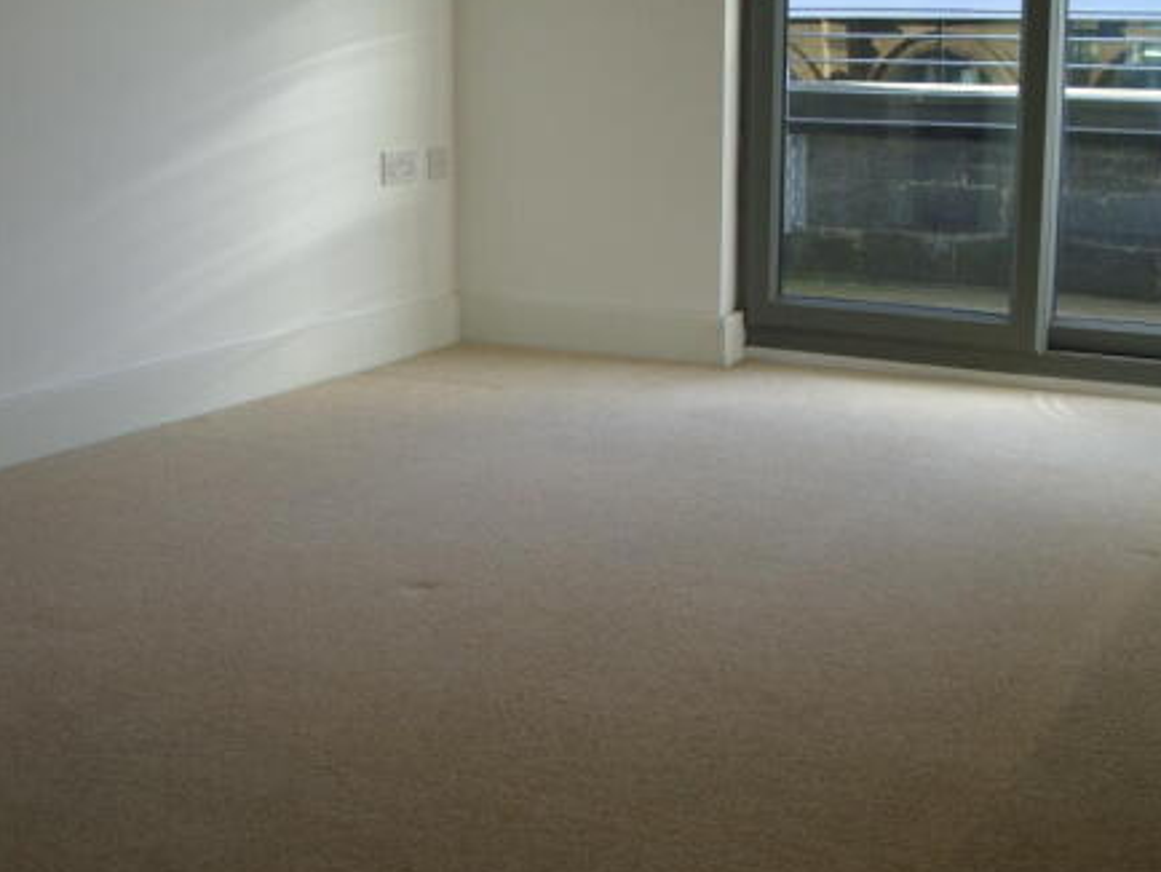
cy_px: 378
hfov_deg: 37.5
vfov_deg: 28.6
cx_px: 555
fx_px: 1711
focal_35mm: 51
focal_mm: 7.8
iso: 50
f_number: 2.8
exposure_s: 1/125
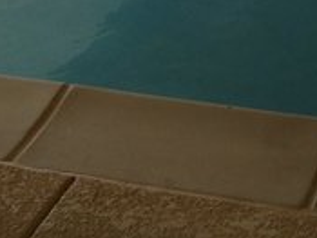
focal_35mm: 160
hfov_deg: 12.3
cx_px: 225
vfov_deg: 8.6
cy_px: -305
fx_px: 1464
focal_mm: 4.28
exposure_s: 1/139
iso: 50
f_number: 2.4
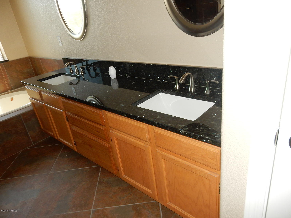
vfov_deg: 54.9
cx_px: 146
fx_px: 210
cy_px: 109
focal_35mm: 25
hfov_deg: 69.4
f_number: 3.7
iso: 200
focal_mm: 4.5
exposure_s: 1/30
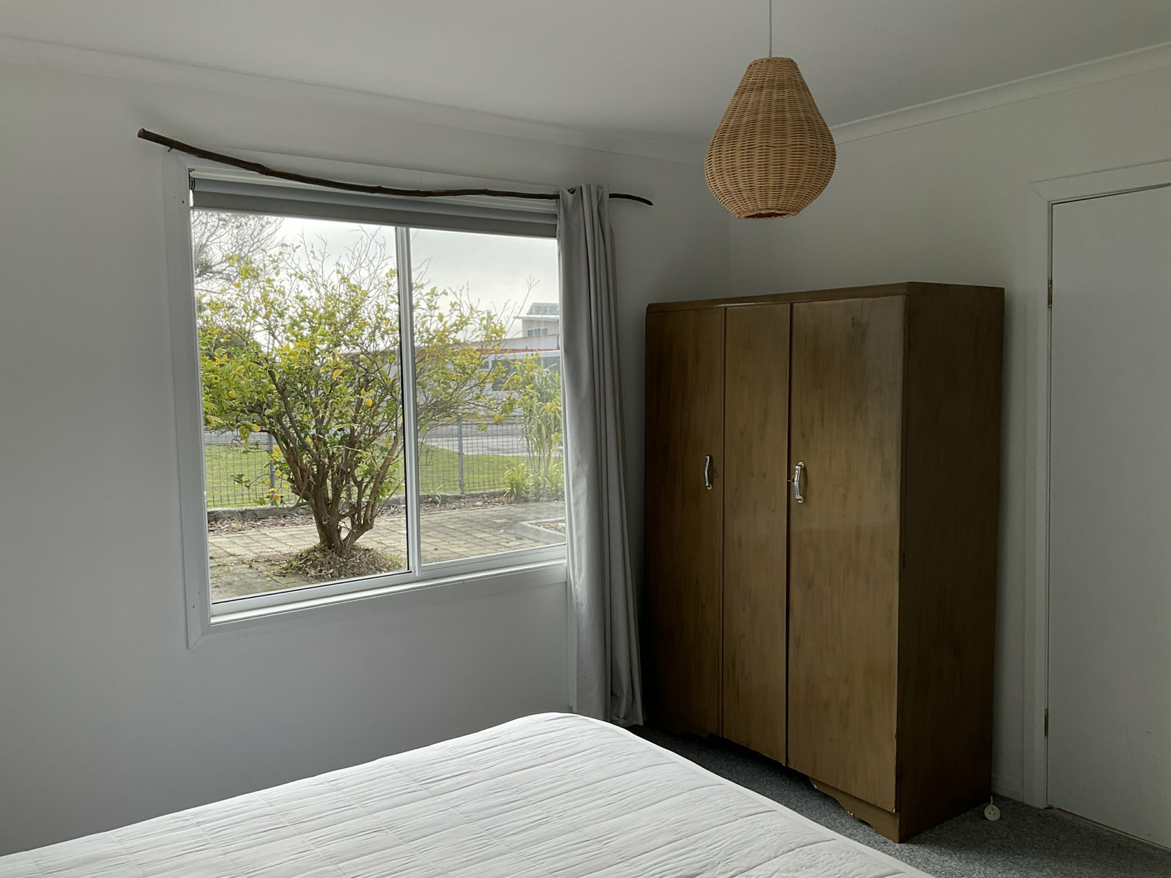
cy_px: 439
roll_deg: +0.9
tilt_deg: -3.3
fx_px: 981
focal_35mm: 29
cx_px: 586
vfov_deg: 48.2
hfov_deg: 61.7
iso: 16
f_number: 1.8
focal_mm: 3
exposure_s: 1/342
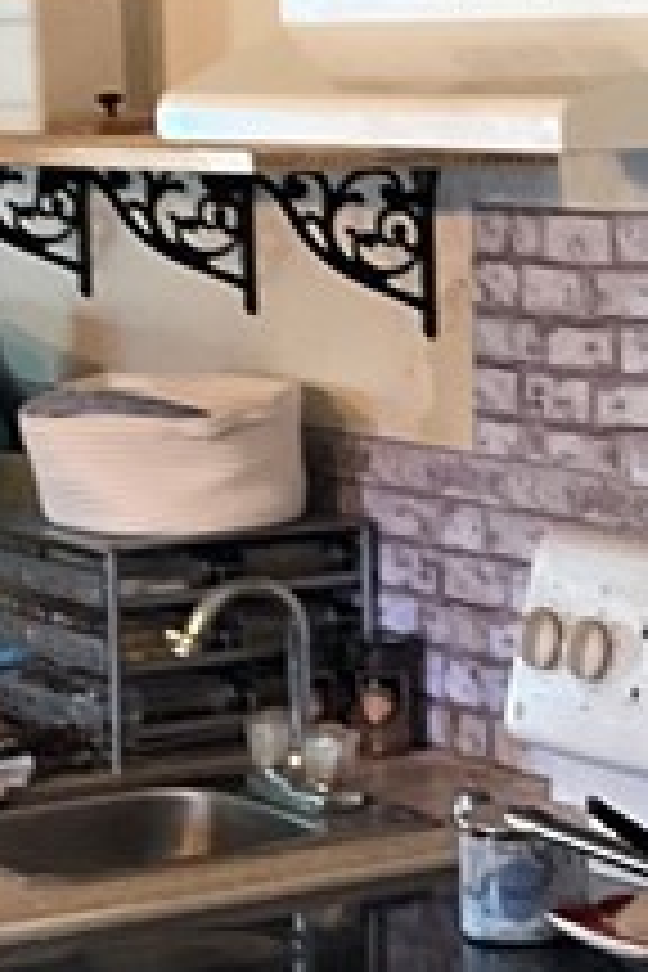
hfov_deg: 9.2
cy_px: 302
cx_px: 1134
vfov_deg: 14.3
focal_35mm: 143
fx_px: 3861
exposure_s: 1/40
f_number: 1.8
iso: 250
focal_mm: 3
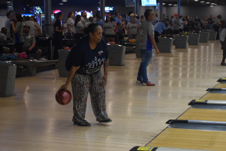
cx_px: 113
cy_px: 76
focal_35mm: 82
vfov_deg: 16.6
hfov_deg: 24.6
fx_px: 518
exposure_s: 1/100
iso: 3200
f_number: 5.6
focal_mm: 55
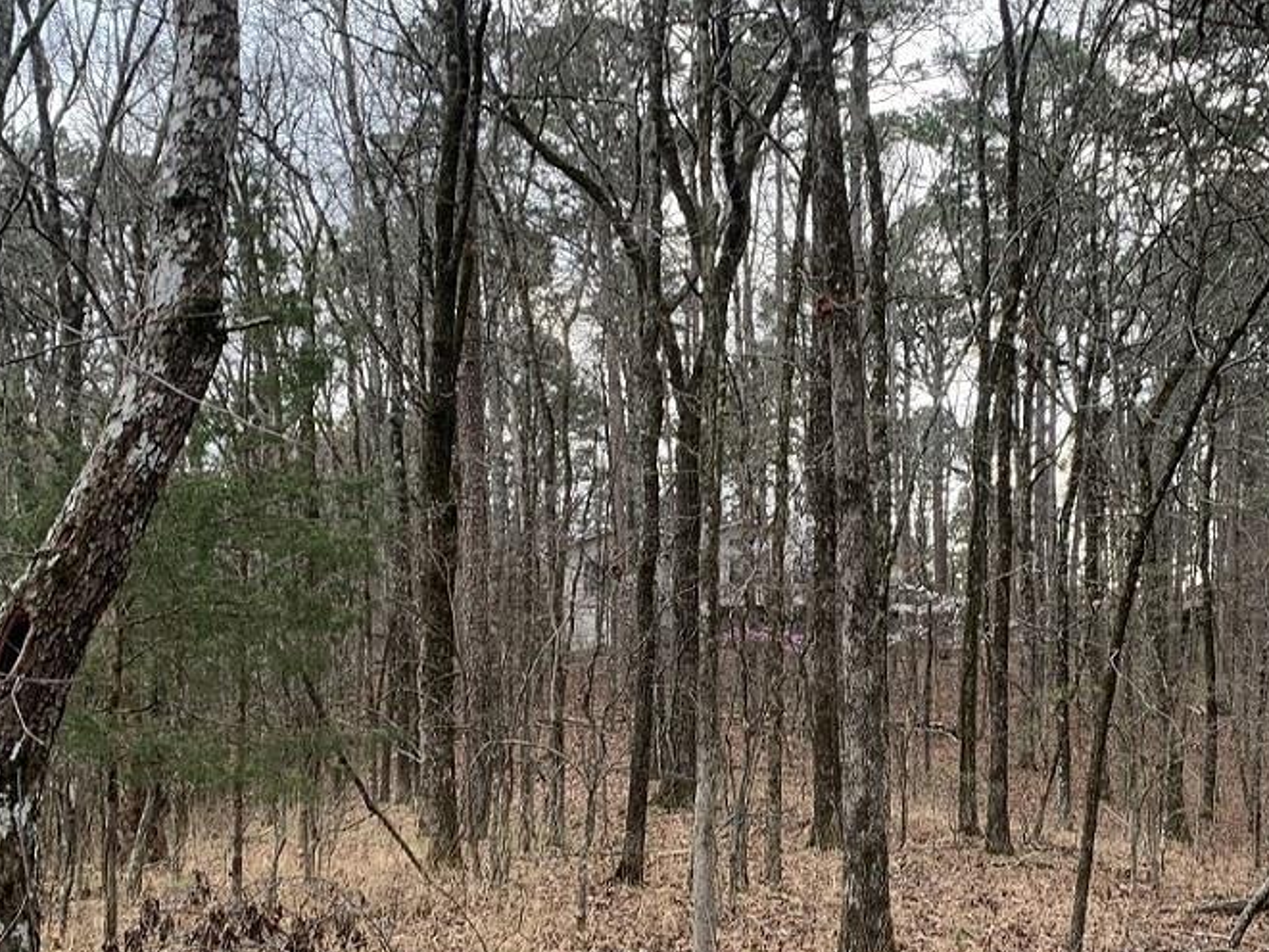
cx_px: 825
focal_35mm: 50
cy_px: 666
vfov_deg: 28.8
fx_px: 1833
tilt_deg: +6.2
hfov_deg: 37.8
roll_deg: +1.1
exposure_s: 1/122
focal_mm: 4.25
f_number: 1.8
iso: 32
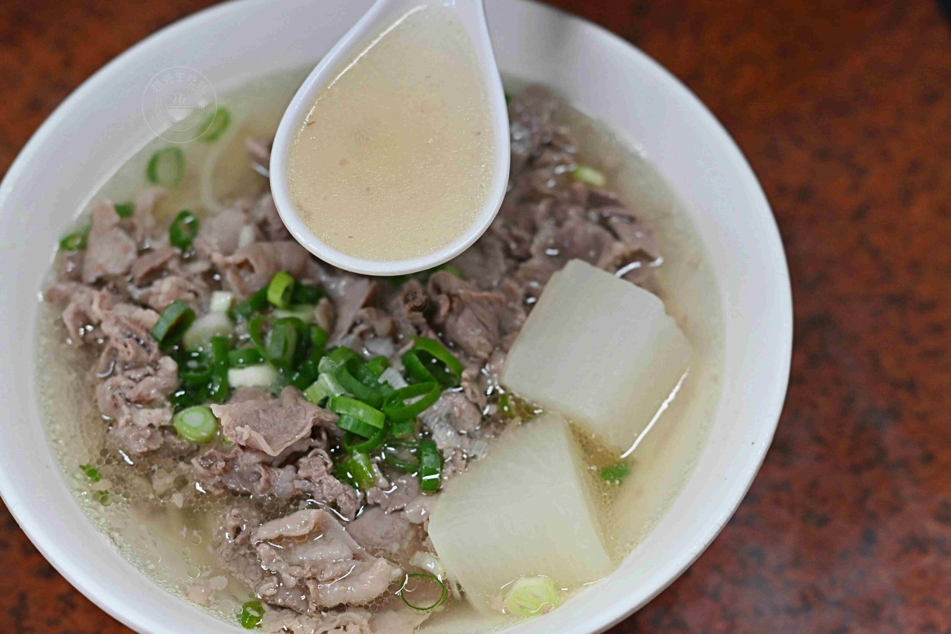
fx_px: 1981
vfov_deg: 18.2
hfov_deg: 27.0
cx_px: 476
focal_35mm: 75
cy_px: 317
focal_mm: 50
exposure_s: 1/200
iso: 900
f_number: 2.8
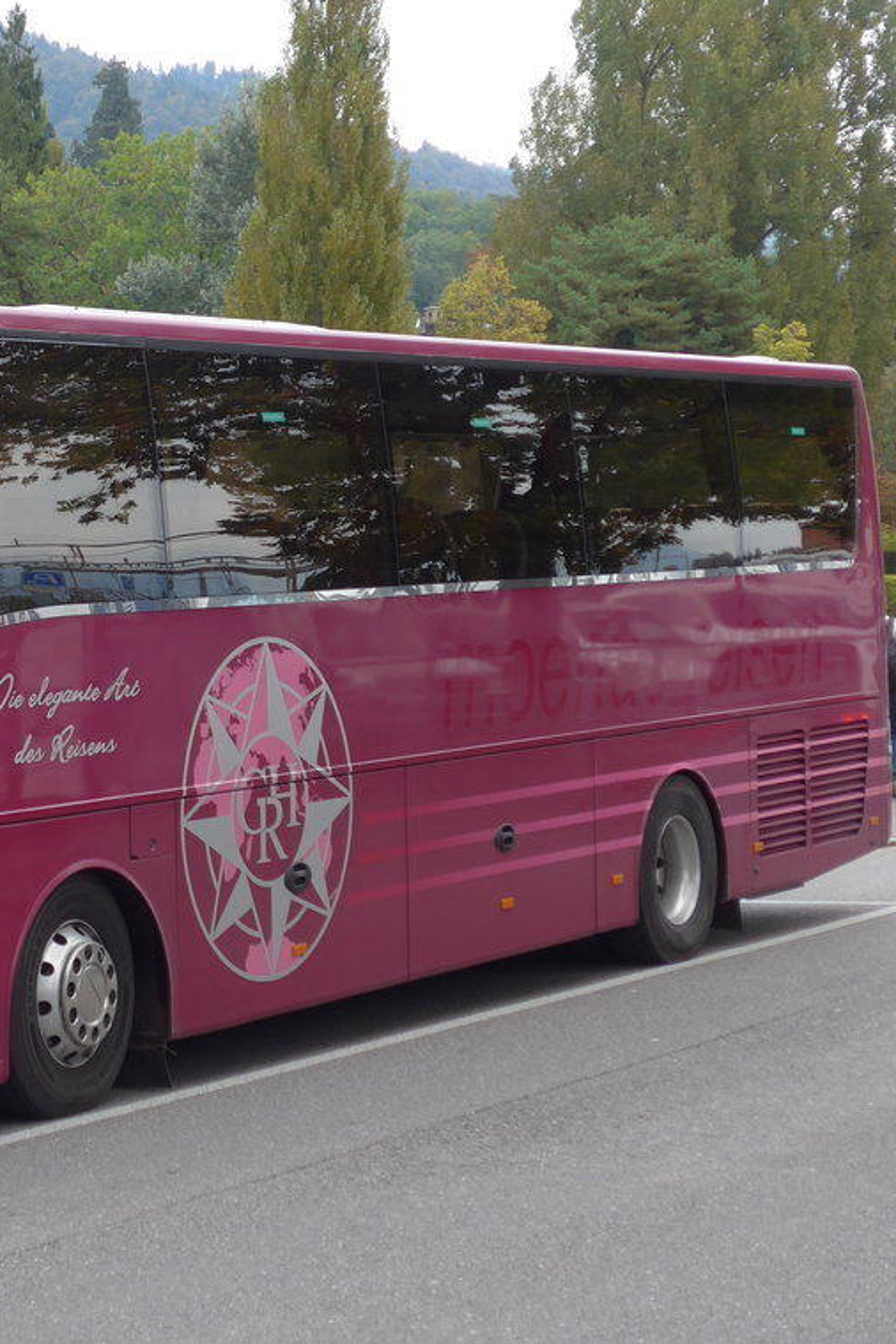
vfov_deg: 21.0
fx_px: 3621
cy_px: 551
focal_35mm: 97
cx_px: -34
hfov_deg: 13.9
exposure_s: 1/80
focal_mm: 12
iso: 80
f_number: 3.5
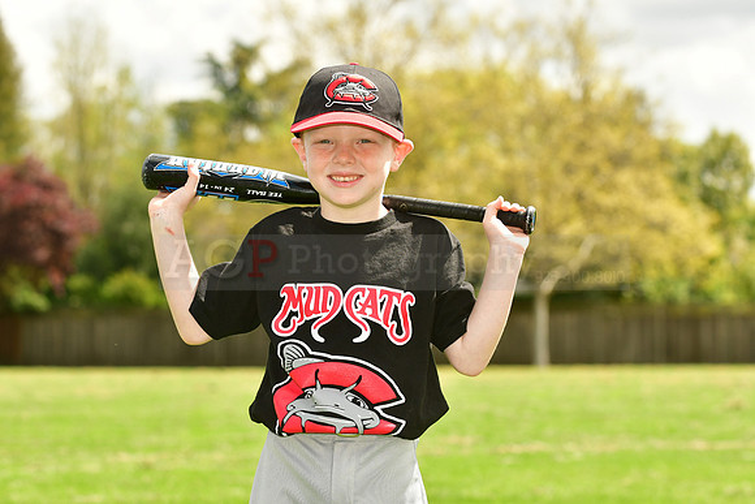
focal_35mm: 147
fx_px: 3083
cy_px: 252
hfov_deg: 14.0
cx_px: 378
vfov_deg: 9.3
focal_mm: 98
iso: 200
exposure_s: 1/640
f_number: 5
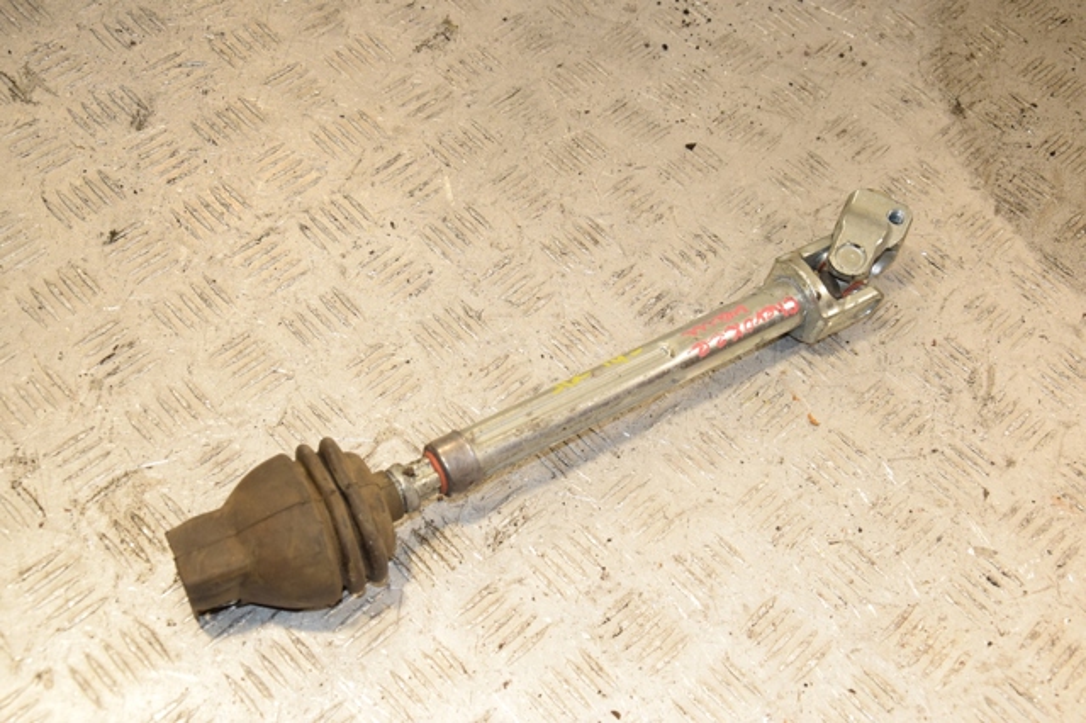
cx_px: 543
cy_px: 362
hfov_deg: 41.1
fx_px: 1447
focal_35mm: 48
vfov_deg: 28.0
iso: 800
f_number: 7.1
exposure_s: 1/200
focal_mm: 32
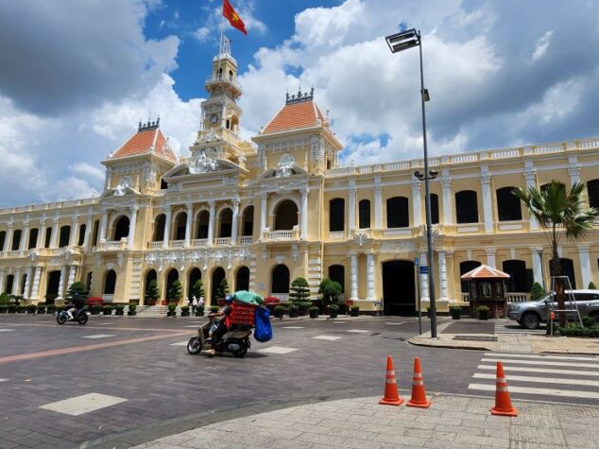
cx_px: 349
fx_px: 363
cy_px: 206
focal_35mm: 21
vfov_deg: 63.3
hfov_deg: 78.4
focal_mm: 2.2
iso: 50
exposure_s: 1/4054
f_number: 2.2
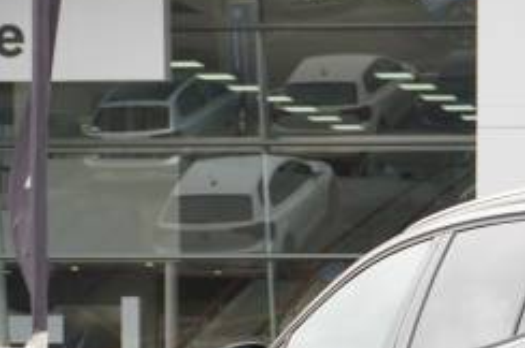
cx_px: 686
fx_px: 2466
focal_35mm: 169
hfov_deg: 11.8
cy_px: 427
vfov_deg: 8.0
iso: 100
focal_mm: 43
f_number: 5.6
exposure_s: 1/80
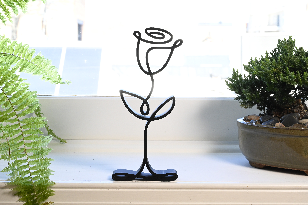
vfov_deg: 19.4
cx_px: 154
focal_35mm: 70
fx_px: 598
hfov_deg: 28.9
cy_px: 102
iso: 4000
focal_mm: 70
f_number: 18
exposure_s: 1/125
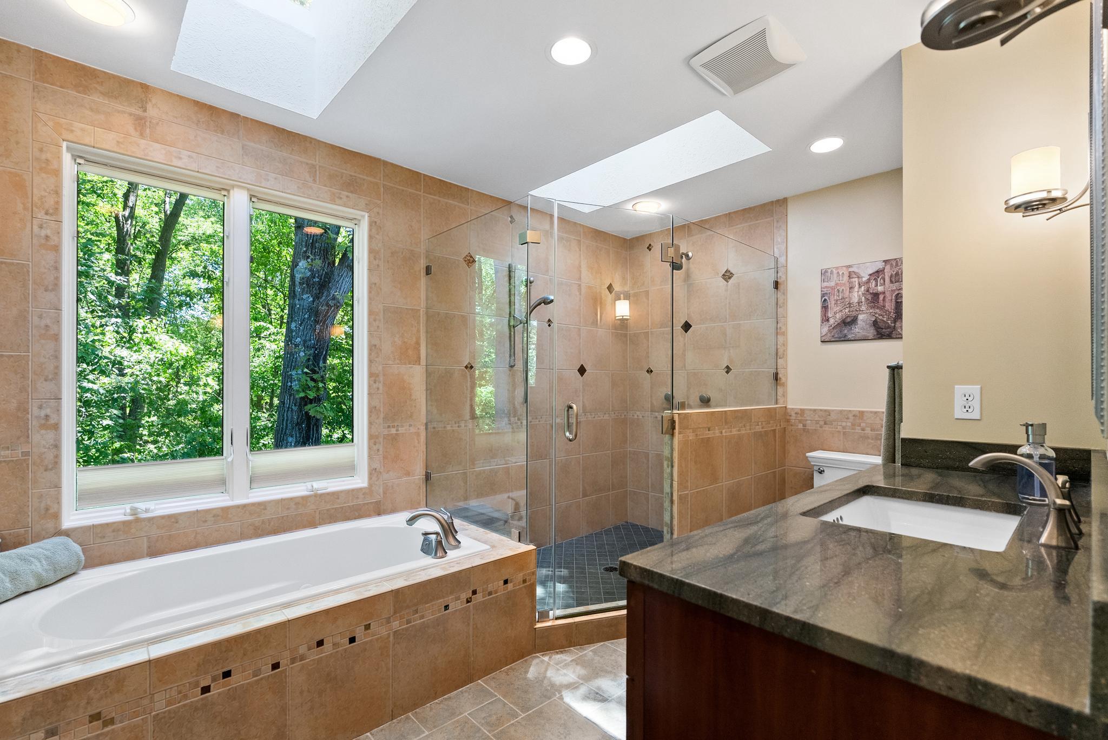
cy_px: 370
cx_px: 554
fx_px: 493
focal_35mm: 16
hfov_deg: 96.7
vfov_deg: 73.8
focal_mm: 16
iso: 1000
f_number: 5
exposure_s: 1/25
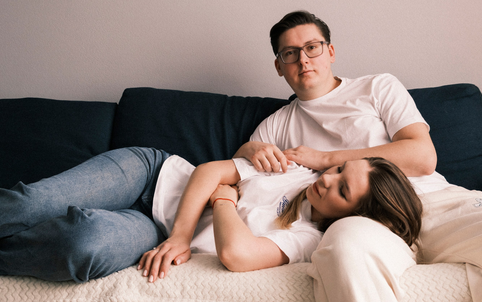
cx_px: 265
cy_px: 127
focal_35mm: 41
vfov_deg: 31.2
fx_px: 539
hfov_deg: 48.1
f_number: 3.2
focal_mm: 23.3
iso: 1000
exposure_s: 1/160
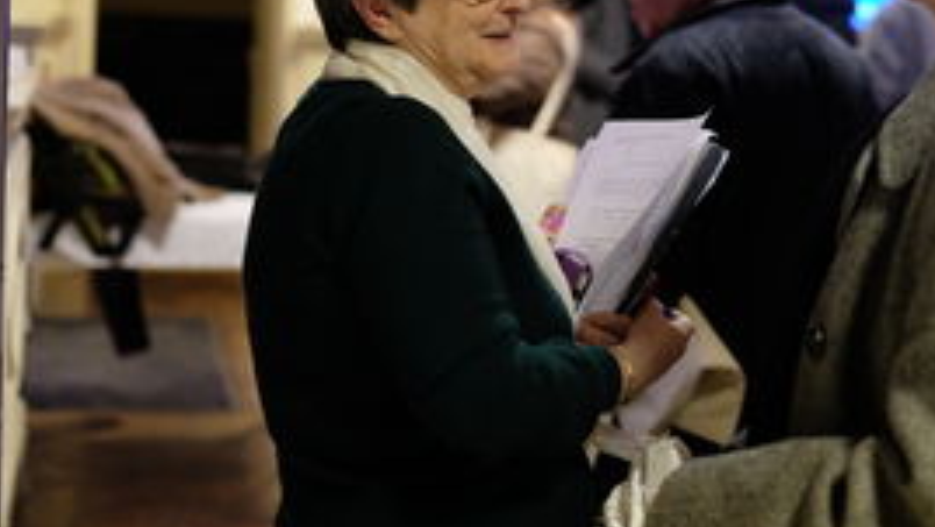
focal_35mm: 87
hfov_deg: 24.3
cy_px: 136
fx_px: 2158
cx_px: 638
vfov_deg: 13.9
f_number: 1.8
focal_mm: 35
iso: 3200
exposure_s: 1/210
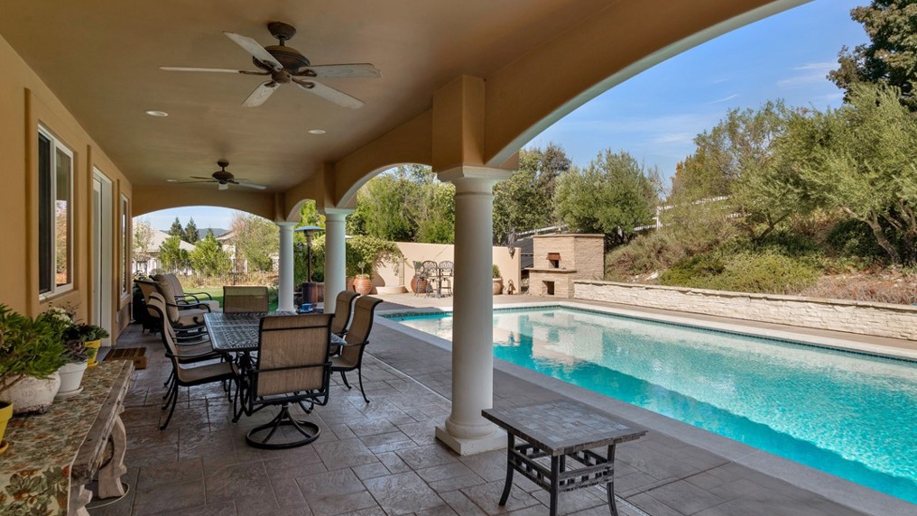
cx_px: 456
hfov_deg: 89.6
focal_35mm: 19
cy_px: 296
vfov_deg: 58.1
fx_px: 462
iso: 200
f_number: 8
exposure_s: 1/640
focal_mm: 18
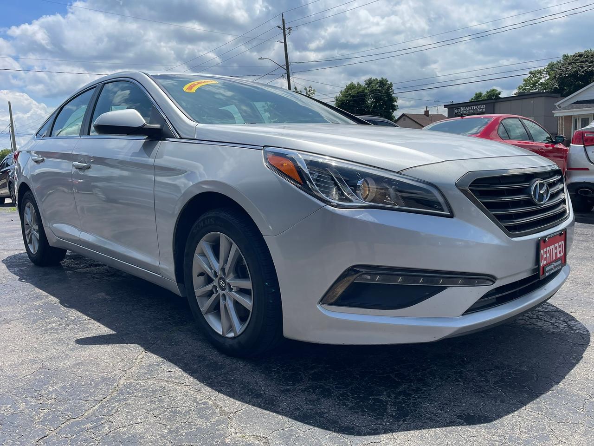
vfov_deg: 53.1
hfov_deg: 67.3
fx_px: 446
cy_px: 223
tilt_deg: -8.4
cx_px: 297
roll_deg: +3.5
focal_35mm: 26
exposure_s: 1/4464
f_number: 1.6
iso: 32
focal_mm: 4.2
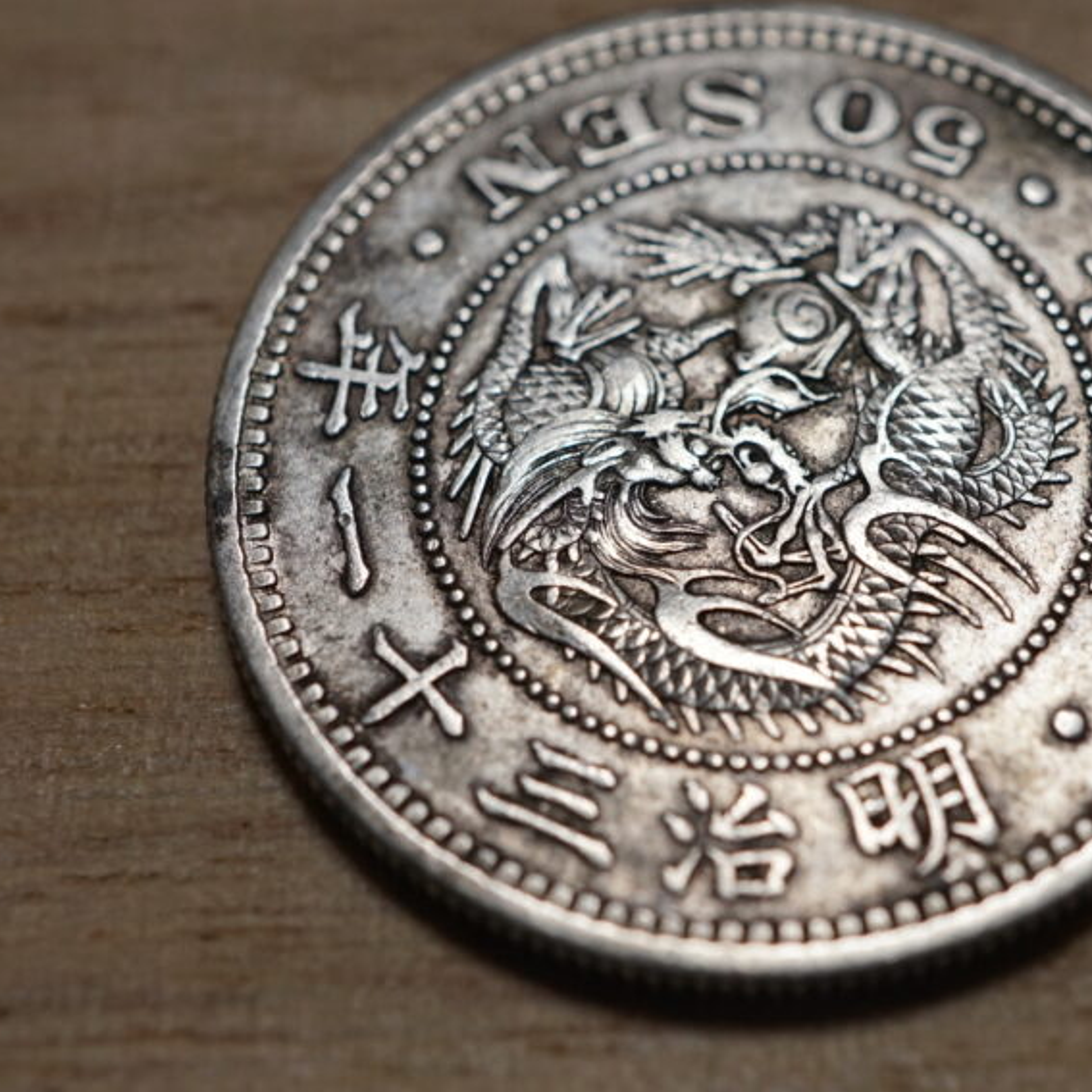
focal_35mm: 69
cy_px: 500
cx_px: 709
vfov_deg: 25.0
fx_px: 2463
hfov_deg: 24.9
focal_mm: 30
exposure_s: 1/60
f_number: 5.6
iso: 500
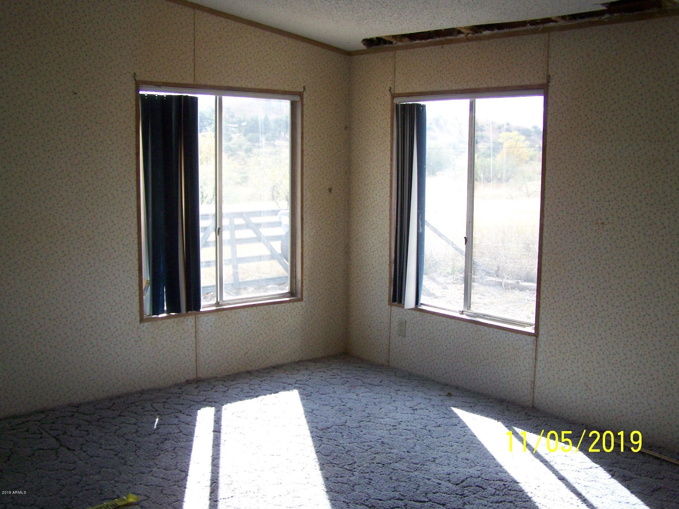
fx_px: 745
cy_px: 254
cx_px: 340
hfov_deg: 49.0
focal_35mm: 38
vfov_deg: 37.7
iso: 160
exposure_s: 1/320
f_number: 2.8
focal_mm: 6.3
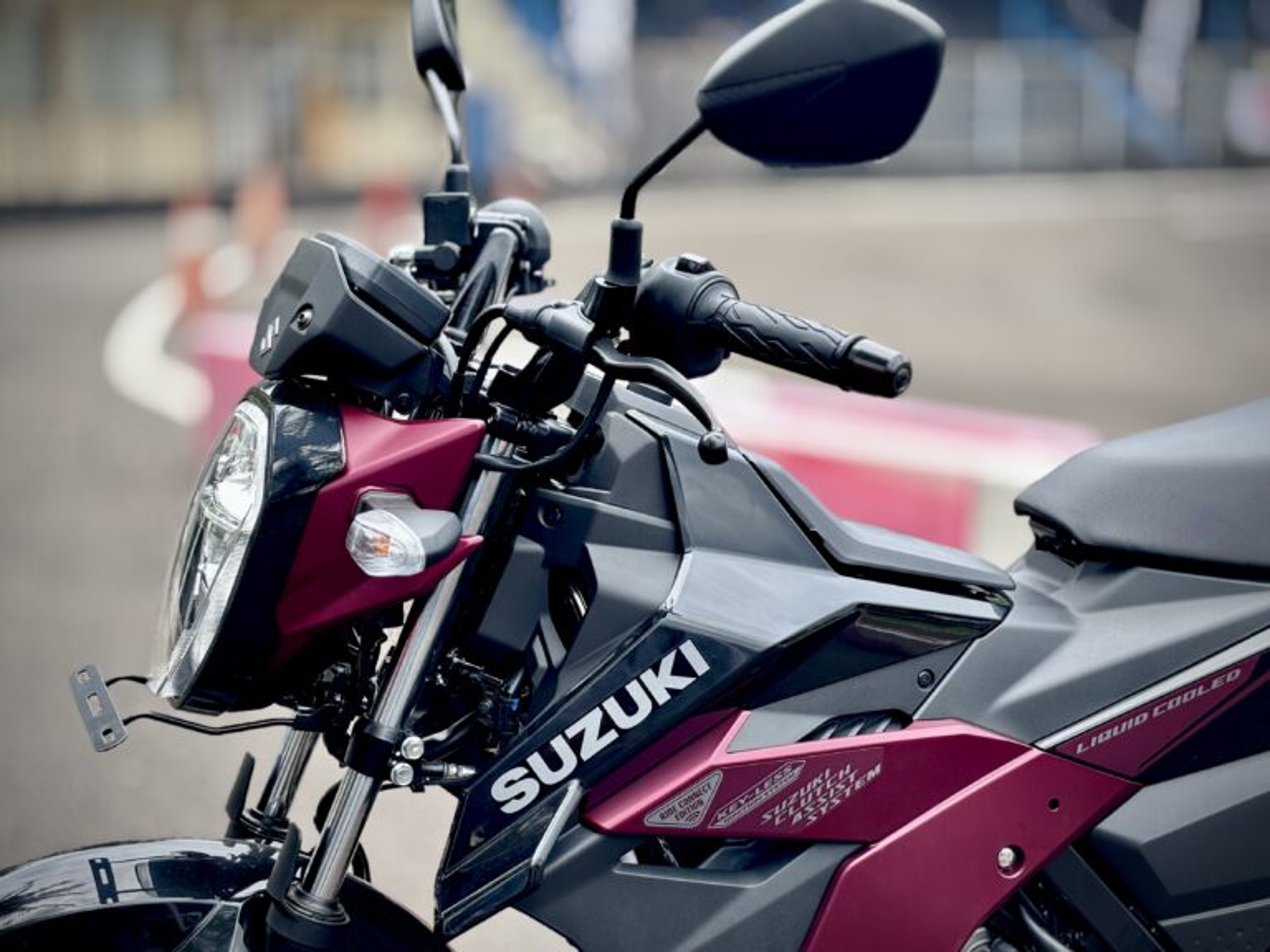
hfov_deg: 36.8
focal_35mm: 52
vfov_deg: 28.0
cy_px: 476
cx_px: 635
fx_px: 1908
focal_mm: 5.96
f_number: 1.6
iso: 32
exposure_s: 1/471
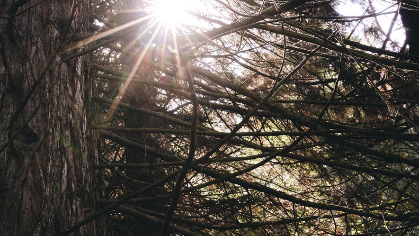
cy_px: 129
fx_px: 700
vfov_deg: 19.1
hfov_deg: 32.3
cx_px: 75
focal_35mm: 63
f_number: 20
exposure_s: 1/40
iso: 2000
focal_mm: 35
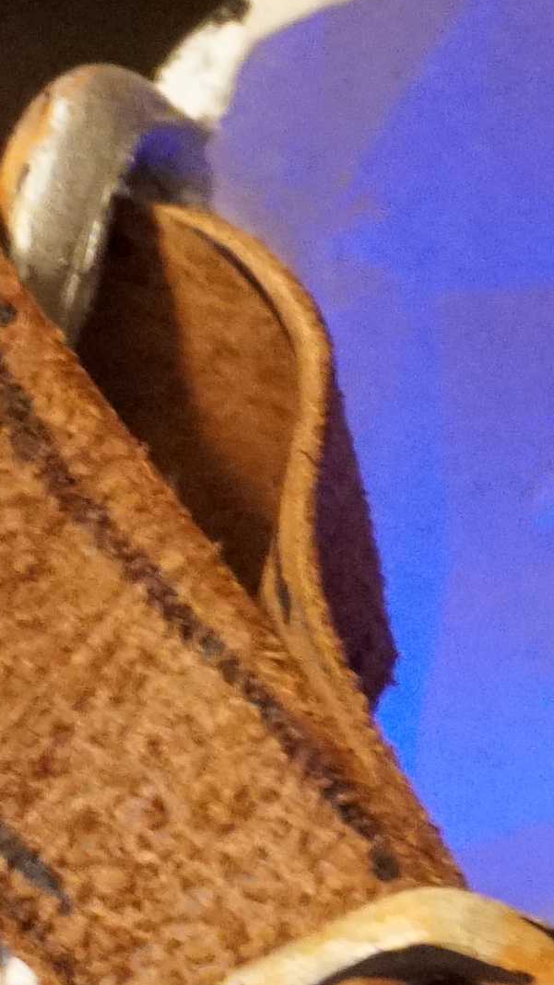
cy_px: 976
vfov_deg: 8.7
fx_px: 6453
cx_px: 1637
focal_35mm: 247
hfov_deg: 4.7
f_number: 4.5
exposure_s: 1/25
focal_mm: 28
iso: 6400
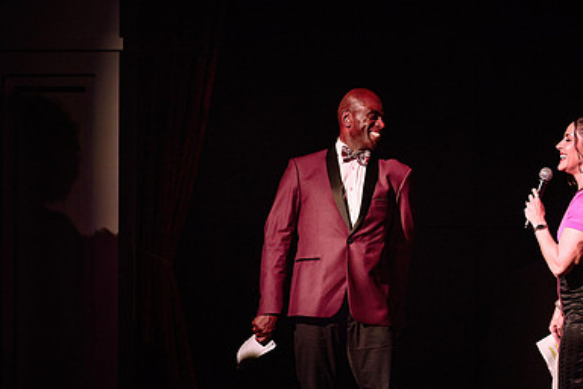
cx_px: 493
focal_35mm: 221
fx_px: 3579
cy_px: 244
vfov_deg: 6.2
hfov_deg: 9.3
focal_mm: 116
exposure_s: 1/125
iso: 1600
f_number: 2.8
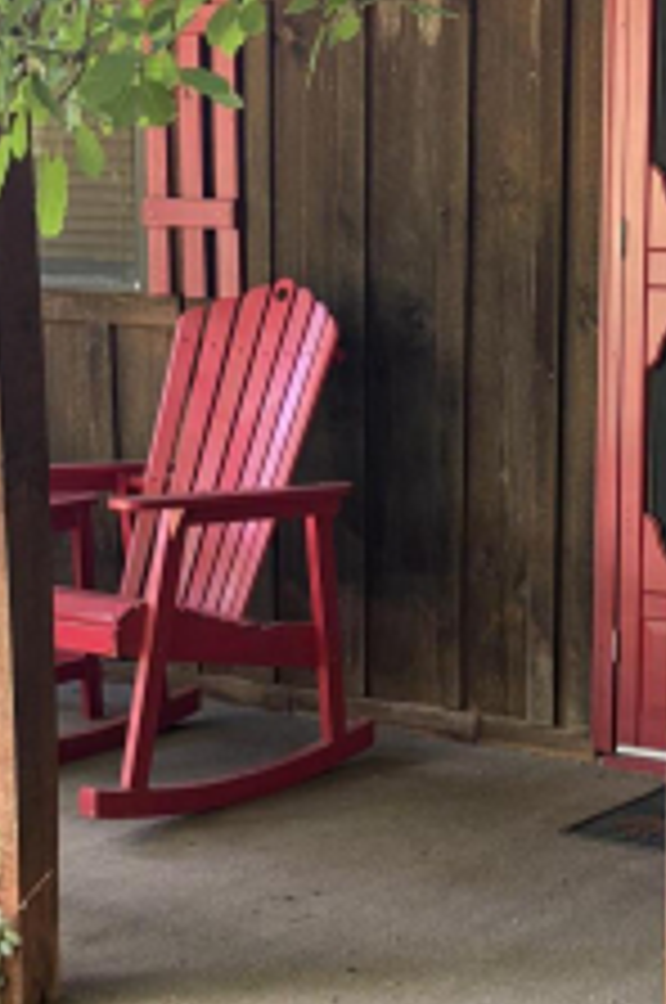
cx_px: 526
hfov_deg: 16.7
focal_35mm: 81
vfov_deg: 24.8
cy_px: 754
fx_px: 2255
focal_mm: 5.96
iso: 125
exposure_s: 1/122
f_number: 1.6
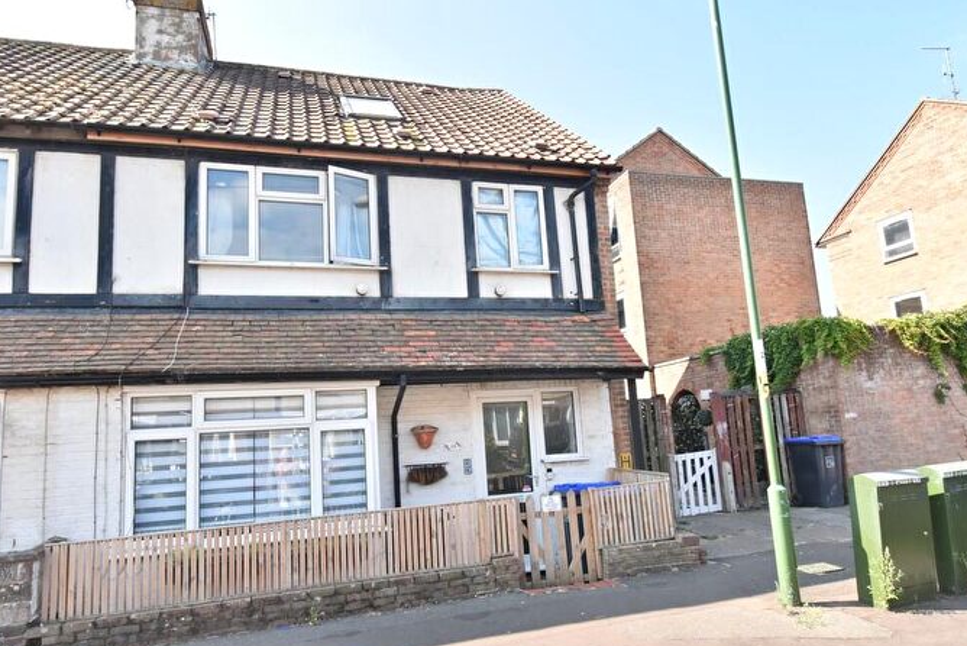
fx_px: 591
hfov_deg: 78.5
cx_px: 470
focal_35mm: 22
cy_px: 332
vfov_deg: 57.3
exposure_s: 1/250
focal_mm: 14
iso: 500
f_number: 8
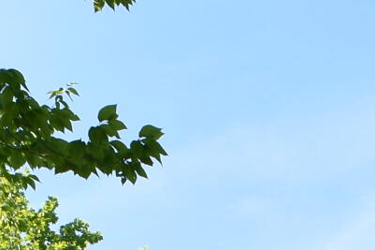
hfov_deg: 10.2
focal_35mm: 202
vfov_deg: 6.2
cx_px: 304
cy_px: 778
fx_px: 2103
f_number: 7.1
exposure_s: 1/200
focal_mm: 18
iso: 100
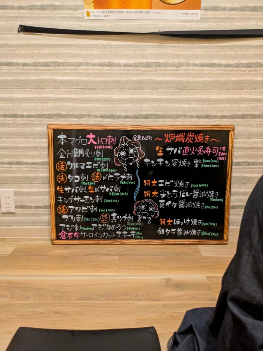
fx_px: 253
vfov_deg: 69.4
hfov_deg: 54.9
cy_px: 176
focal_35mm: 25
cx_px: 132
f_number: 1.89
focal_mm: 5.43
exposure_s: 1/25
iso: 600
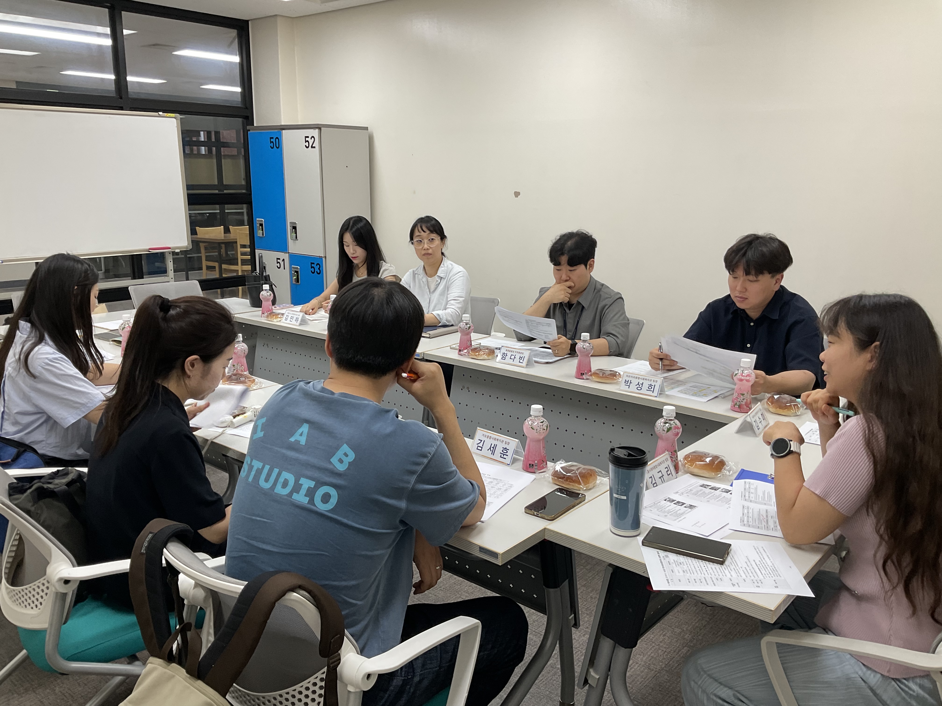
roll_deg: -0.6
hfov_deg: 61.7
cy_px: 353
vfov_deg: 48.2
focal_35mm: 29
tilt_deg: -13.3
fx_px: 789
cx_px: 471
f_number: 1.8
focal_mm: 3
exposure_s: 1/60
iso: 32
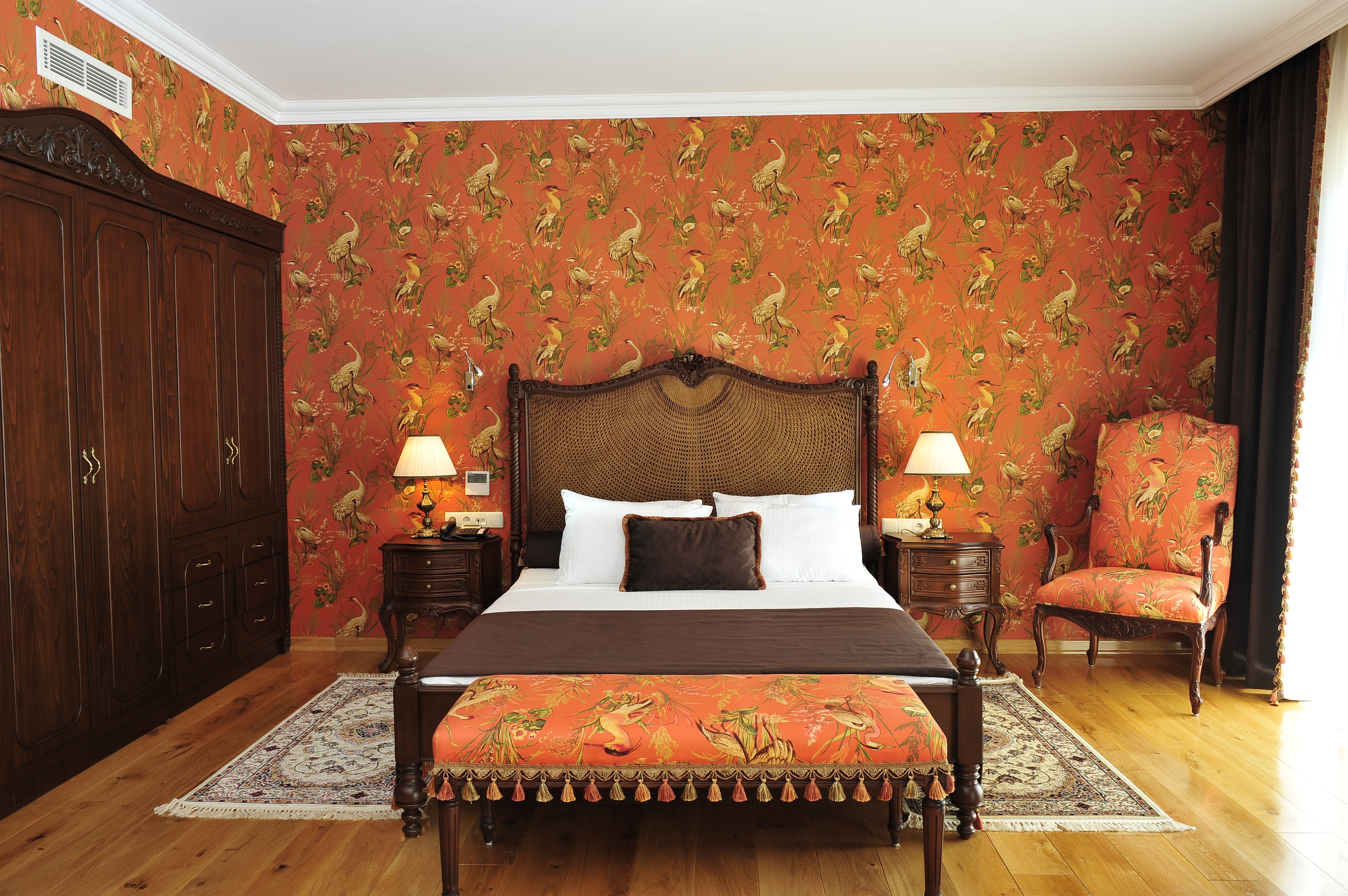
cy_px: 448
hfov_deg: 65.5
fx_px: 1048
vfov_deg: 46.3
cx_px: 674
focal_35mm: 28
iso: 200
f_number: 9
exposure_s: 1/6
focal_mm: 28
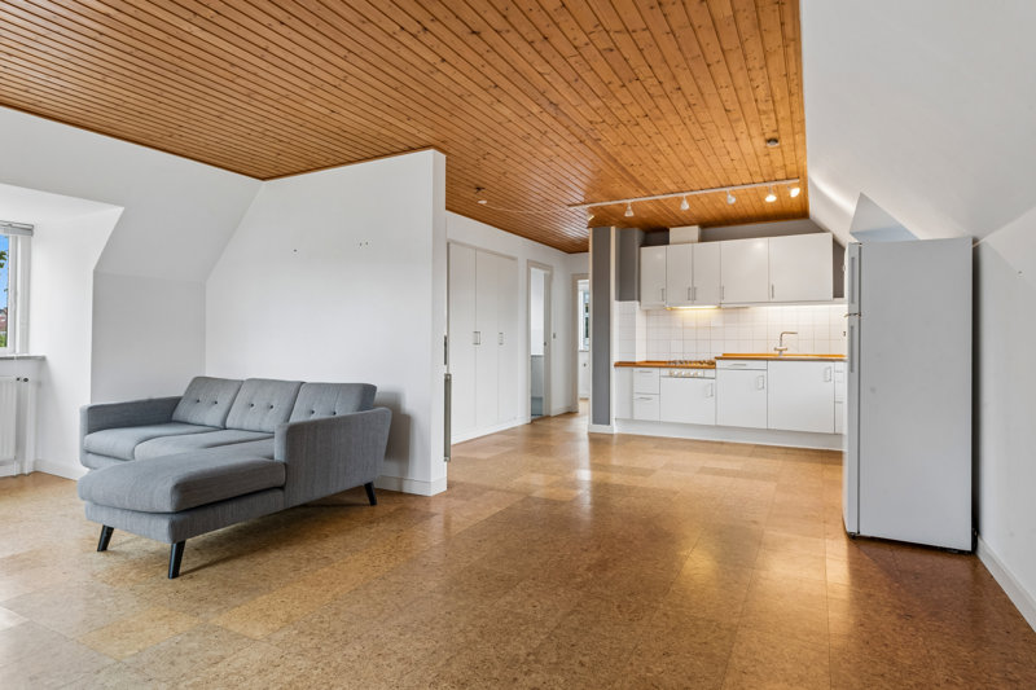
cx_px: 518
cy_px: 345
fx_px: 575
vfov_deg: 61.9
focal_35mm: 20
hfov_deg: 84.0
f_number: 13
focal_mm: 20
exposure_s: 1/4
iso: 400
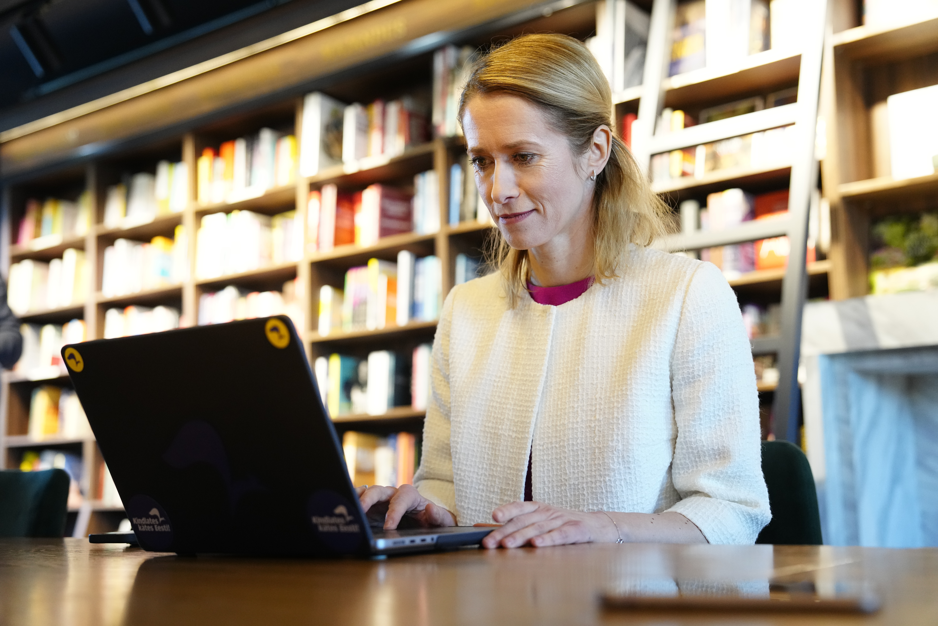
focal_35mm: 48
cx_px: 469
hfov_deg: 41.1
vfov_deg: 28.1
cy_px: 313
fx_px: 1251
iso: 3200
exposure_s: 1/400
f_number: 2.8
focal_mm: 48
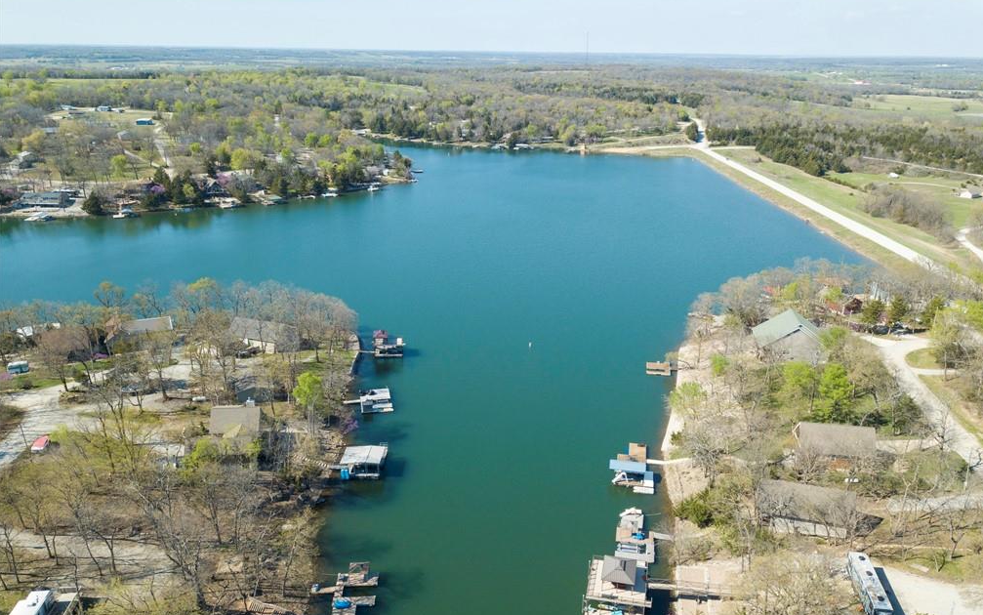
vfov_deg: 44.4
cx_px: 497
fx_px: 750
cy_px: 361
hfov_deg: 66.5
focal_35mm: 28
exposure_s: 1/640
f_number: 2.2
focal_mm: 4.73
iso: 100
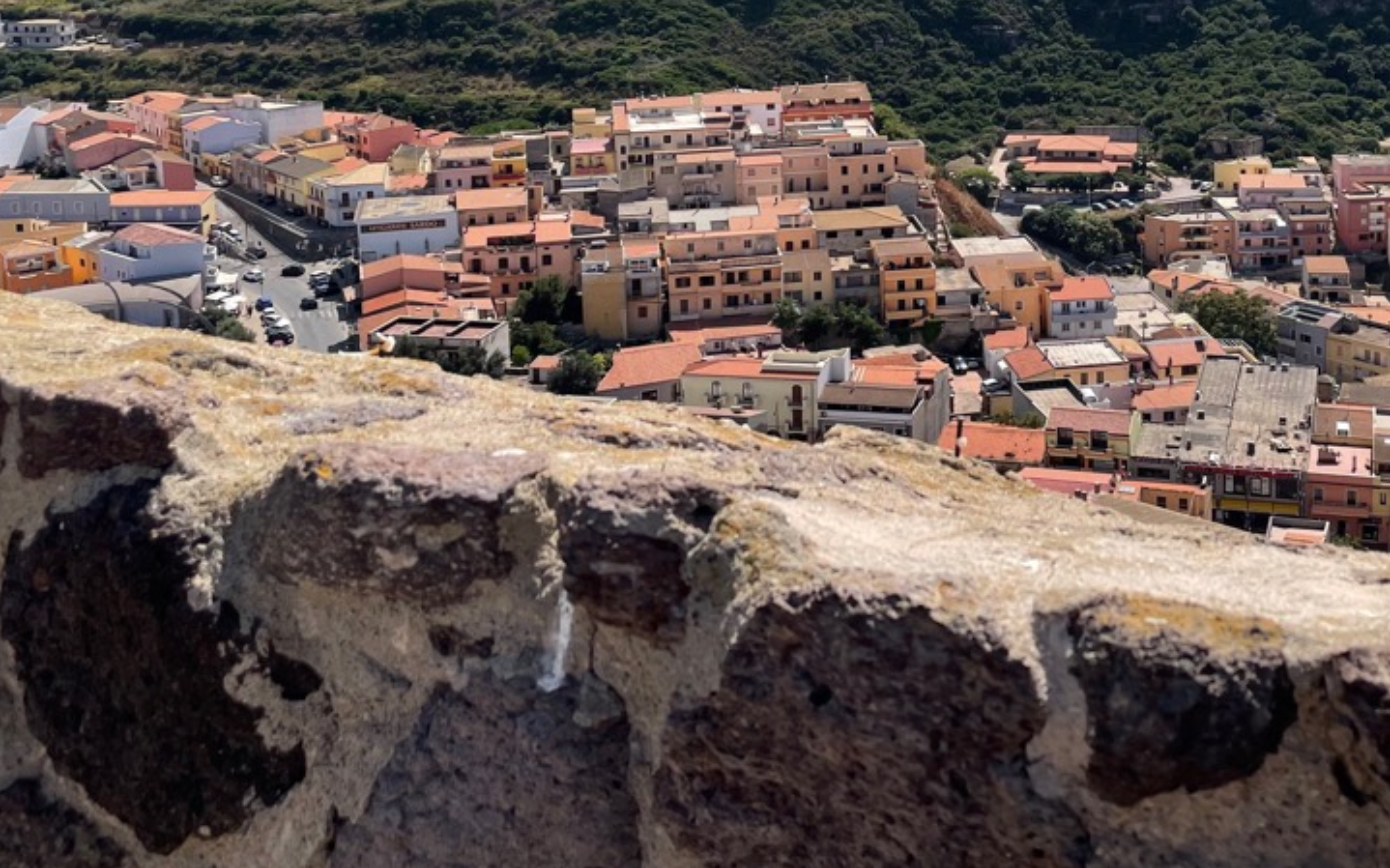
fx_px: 1742
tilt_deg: -7.9
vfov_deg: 26.6
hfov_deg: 42.8
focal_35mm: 46
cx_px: 938
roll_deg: +0.5
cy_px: 25
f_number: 1.6
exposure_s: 1/5556
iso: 32
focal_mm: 4.2
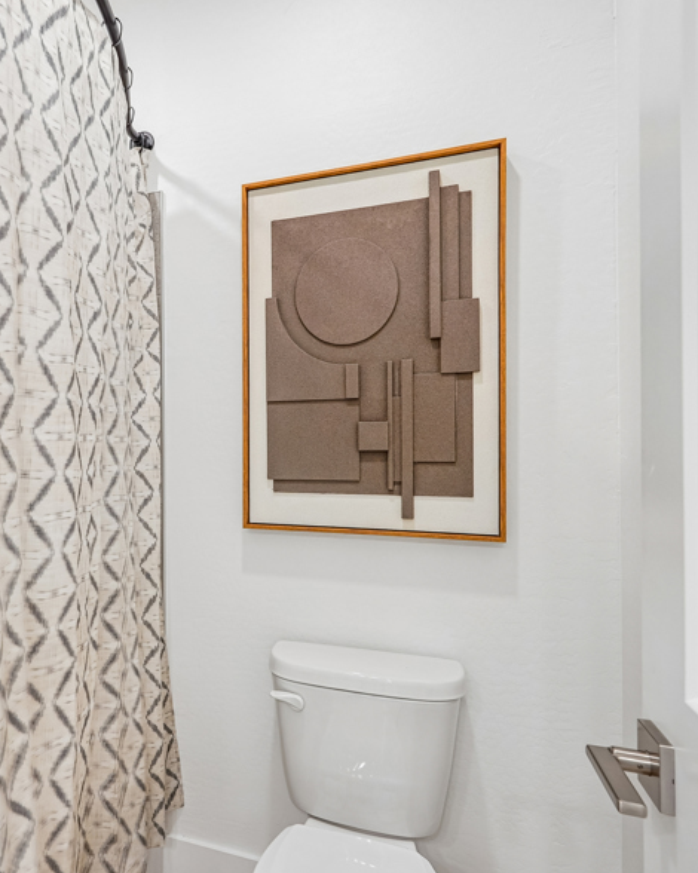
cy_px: 435
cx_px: 147
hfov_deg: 55.5
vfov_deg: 70.9
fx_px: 613
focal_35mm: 24
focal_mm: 16.5
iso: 400
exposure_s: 1/13
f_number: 8
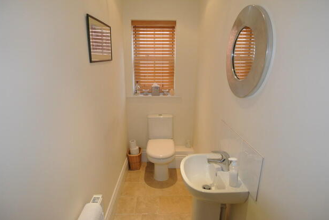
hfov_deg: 86.8
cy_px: 107
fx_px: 174
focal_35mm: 19
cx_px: 167
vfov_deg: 64.7
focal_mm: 6.7
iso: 200
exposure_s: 1/60
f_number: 3.5
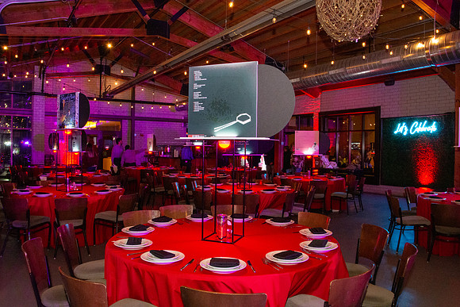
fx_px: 345
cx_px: 230
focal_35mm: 27
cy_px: 154
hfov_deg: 67.4
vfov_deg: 48.0
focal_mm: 18
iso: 4000
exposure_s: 1/40
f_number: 8
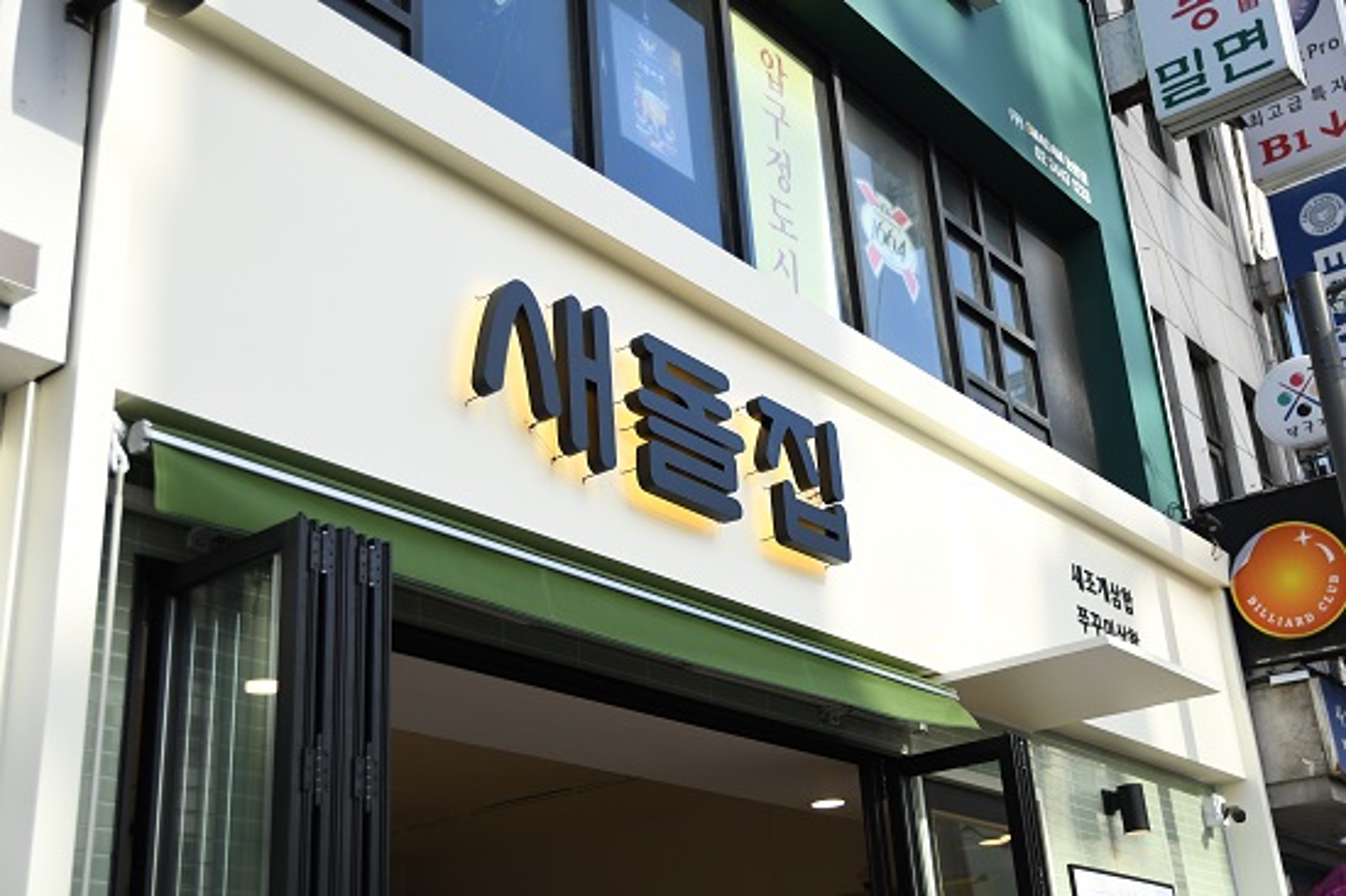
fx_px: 1607
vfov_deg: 31.2
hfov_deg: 45.5
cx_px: 673
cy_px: 448
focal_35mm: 43
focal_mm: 29
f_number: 3.2
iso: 500
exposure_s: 1/2500
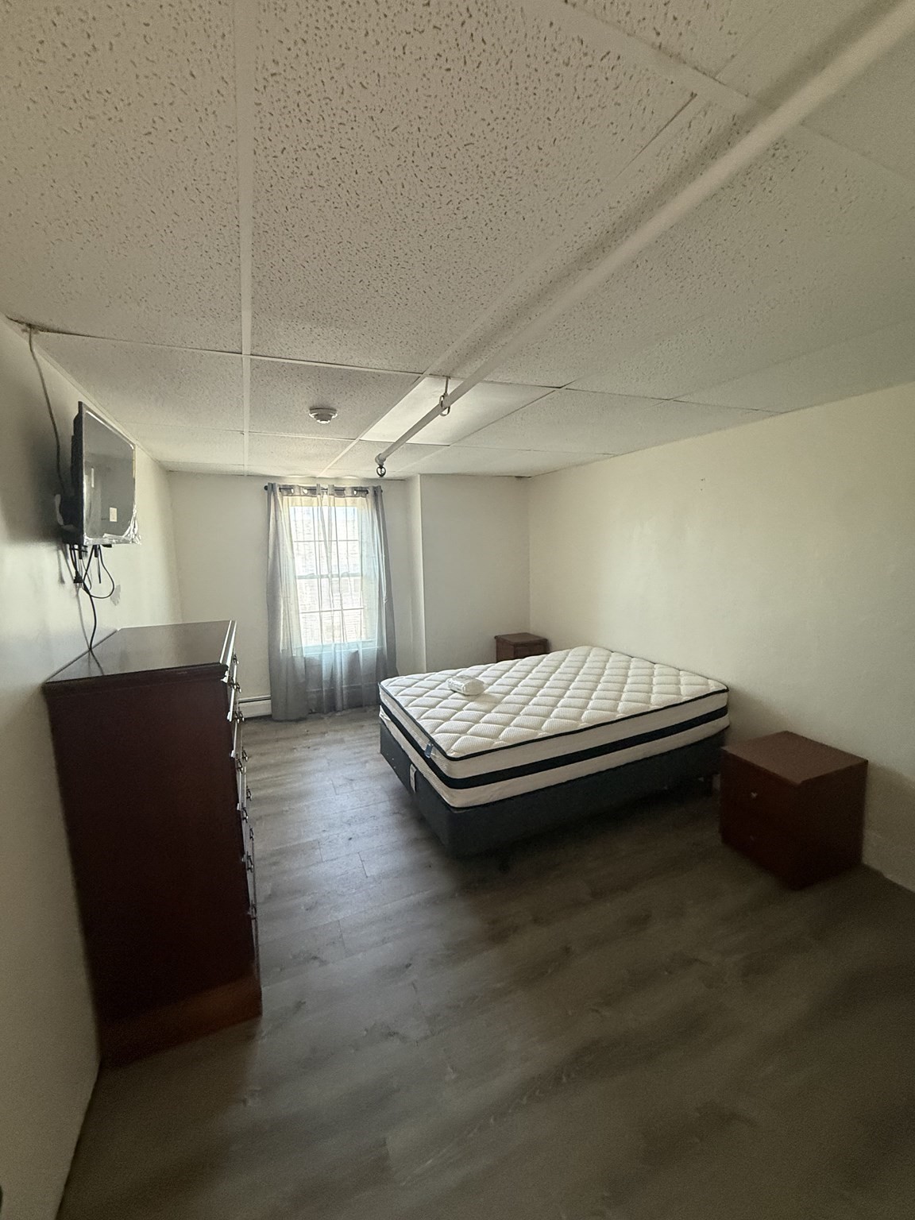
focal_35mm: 14
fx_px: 493
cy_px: 610
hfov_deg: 85.7
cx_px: 458
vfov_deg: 102.1
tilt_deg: -5.9
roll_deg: +0.9
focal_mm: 2.22
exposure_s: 1/60
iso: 500
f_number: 2.2
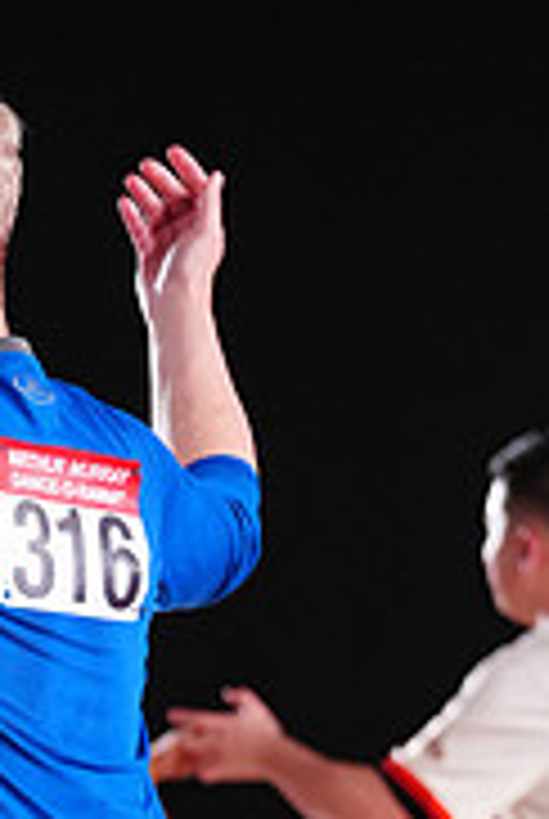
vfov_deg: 6.2
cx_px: -146
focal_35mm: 328
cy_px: 1192
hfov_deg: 4.2
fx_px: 7474
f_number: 2.8
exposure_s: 1/500
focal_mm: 103
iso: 2000
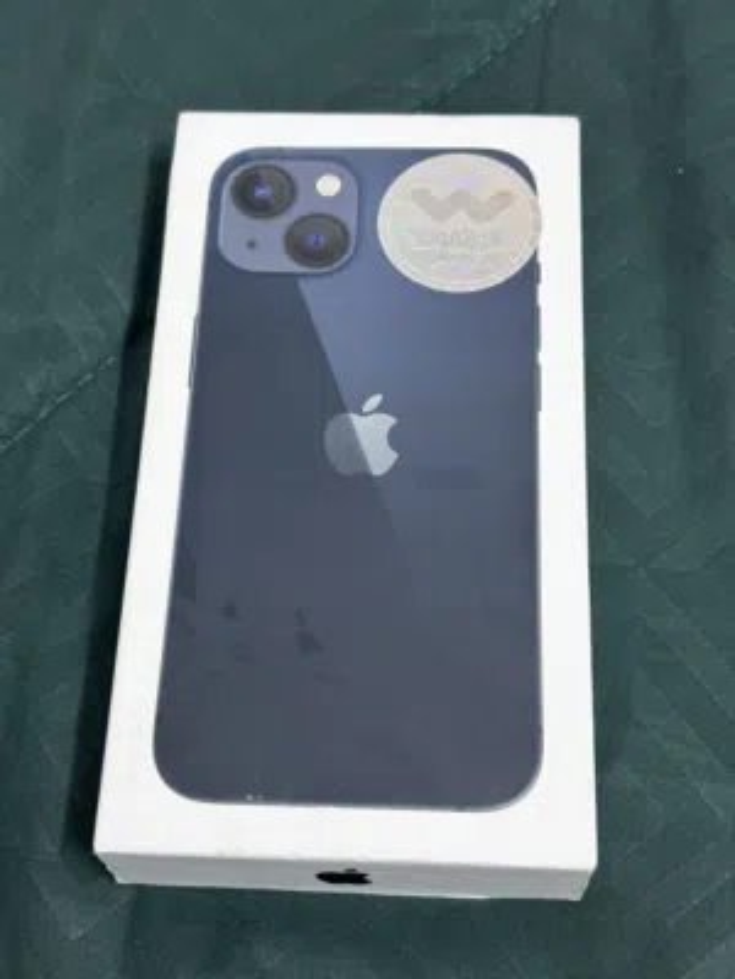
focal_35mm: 52
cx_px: 368
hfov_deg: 28.0
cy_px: 490
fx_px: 1472
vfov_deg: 36.8
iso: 125
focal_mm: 5.96
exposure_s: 1/50
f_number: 1.6
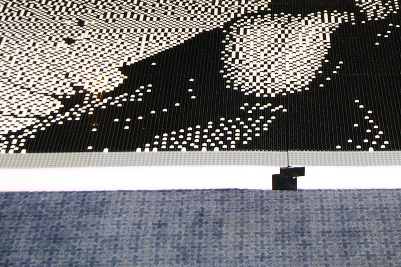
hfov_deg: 16.3
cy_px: -95
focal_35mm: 125
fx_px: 1391
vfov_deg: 10.7
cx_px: 312
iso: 200
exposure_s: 1/60
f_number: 5.6
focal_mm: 30
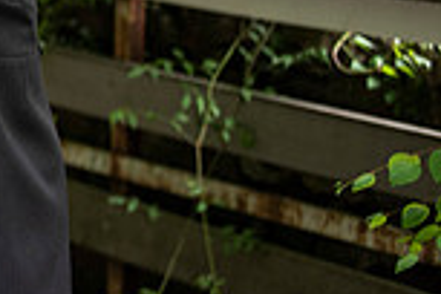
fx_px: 3626
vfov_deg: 4.6
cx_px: -291
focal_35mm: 296
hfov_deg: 6.8
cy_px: -102
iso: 640
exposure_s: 1/500
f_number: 2.8
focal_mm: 78
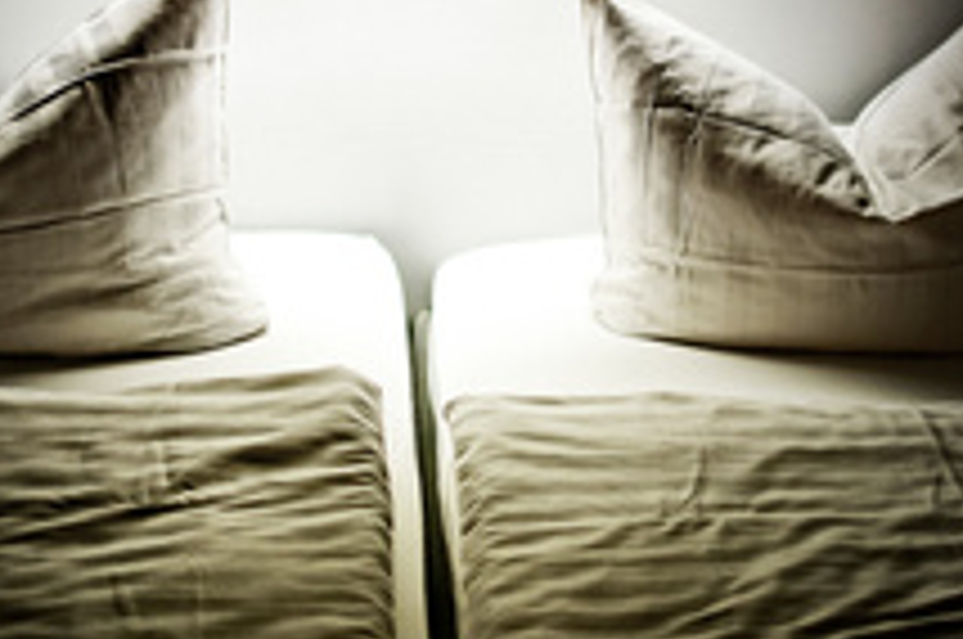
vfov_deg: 13.9
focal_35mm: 98
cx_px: 410
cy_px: 254
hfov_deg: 20.8
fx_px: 2616
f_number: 1.8
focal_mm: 35
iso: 400
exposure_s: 1/200
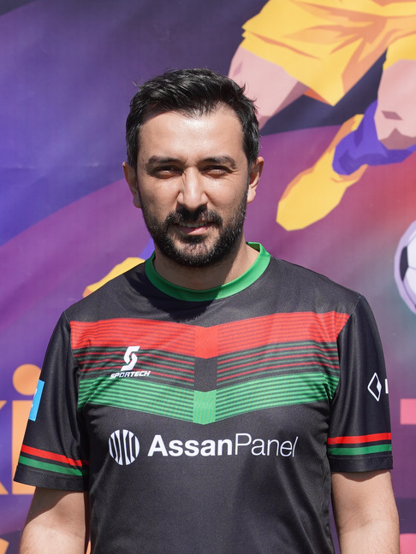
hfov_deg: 9.5
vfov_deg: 12.6
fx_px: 2516
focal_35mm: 157
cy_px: 341
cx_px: 215
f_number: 4.5
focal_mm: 88
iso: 100
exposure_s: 1/640
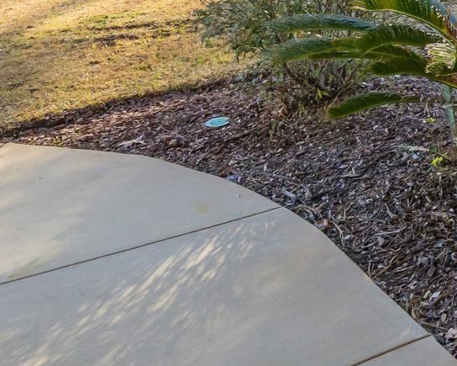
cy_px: -220
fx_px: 933
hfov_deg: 22.3
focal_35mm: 69
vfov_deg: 18.8
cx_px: 700
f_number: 8
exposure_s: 1/60
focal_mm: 16
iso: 400
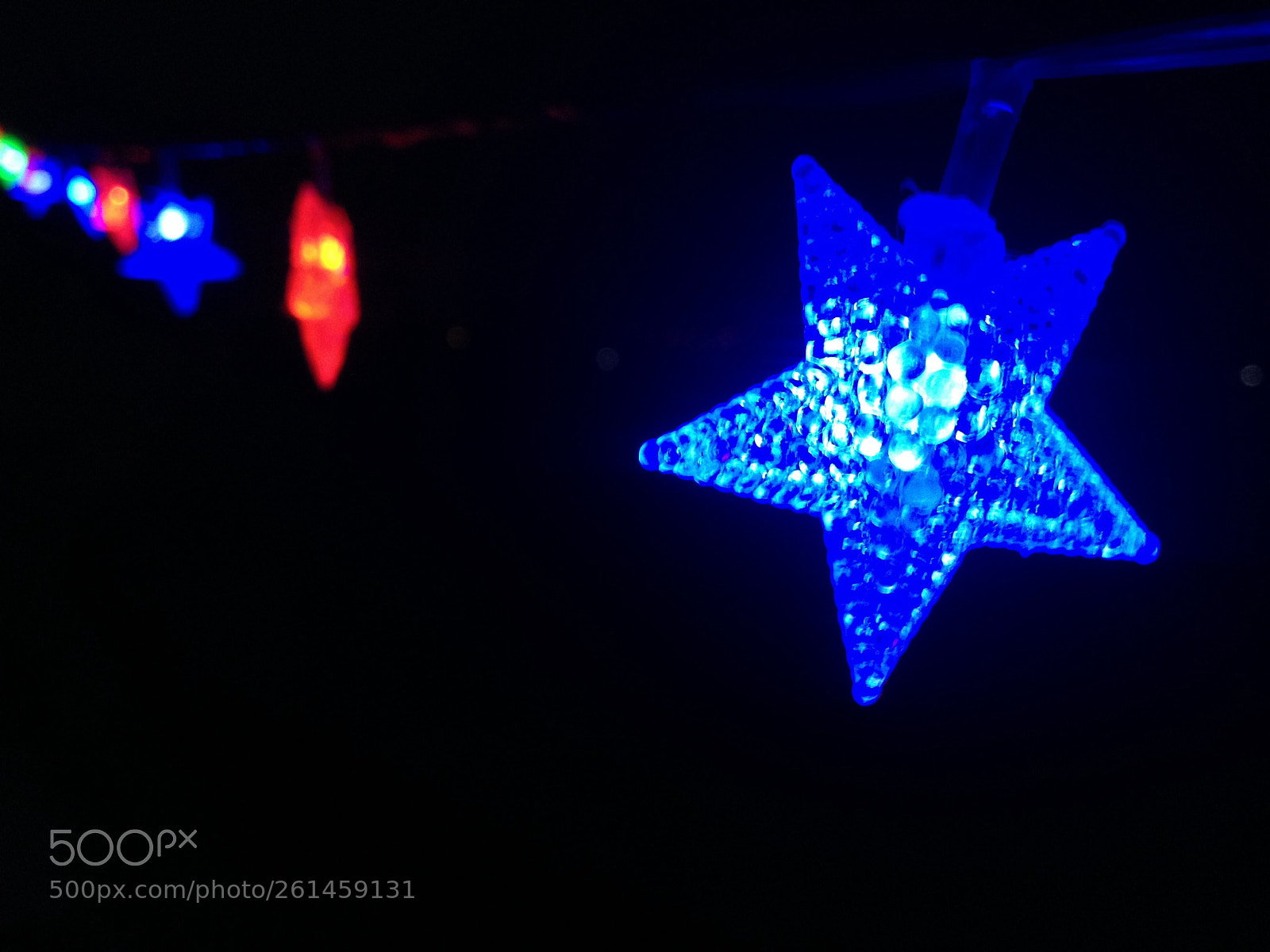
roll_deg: -2.0
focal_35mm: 35
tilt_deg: -10.3
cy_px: 476
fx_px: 1284
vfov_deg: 40.7
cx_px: 635
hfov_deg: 52.6
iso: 160
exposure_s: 1/20
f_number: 2.4
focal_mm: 4.28
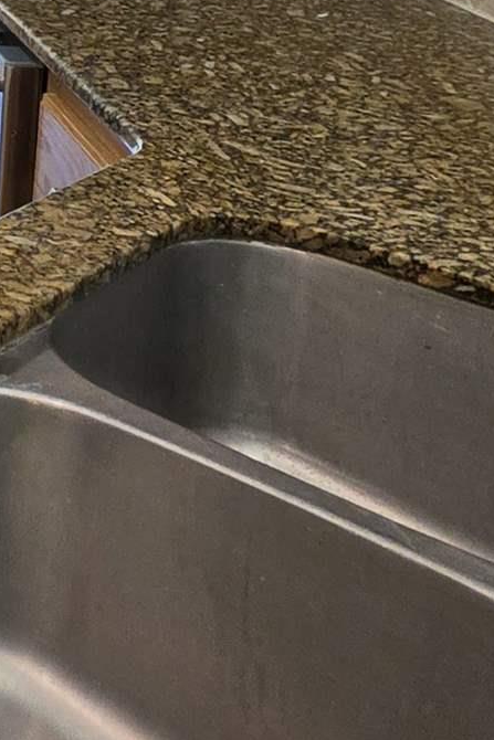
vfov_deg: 27.1
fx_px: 1275
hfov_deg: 15.5
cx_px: -590
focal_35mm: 62
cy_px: -229
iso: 250
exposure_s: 1/120
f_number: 1.9
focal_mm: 2.2
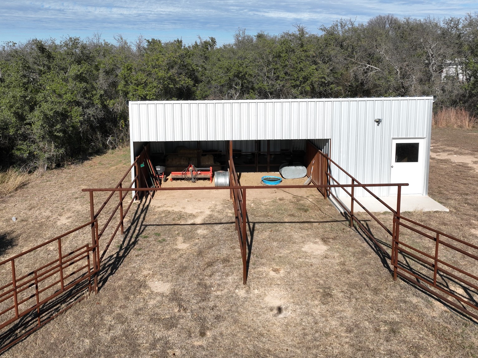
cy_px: 123
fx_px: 442
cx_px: 210
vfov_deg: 43.6
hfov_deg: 56.7
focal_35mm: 32
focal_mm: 12.29
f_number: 2.8
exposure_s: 1/2500
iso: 100
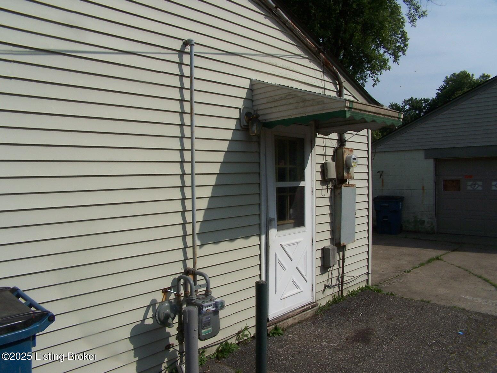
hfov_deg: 49.0
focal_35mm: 38
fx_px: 546
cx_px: 248
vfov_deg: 37.7
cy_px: 186
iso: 80
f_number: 5.6
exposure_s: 1/750
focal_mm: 6.3
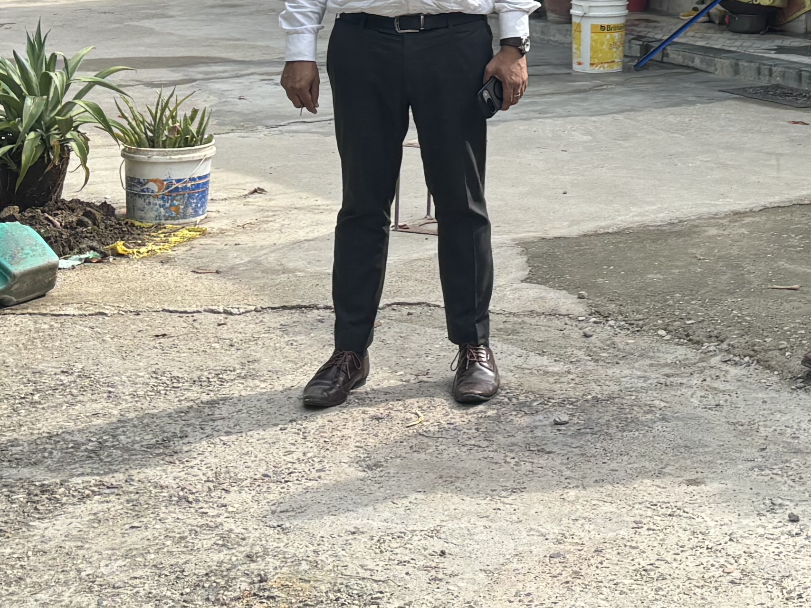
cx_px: 815
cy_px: -249
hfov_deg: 21.7
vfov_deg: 15.8
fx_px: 2038
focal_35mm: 87
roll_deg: -3.2
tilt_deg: +0.1
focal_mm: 5.96
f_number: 1.6
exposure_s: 1/894
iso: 50
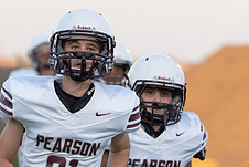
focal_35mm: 603
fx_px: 4173
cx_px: 48
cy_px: 151
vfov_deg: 2.3
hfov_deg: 3.4
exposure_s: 1/1000
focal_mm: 235
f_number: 5.6
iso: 1600
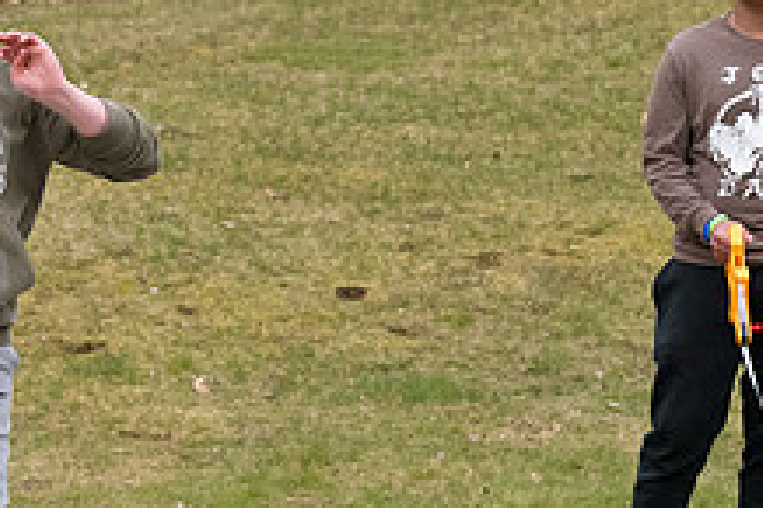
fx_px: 11373
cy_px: 196
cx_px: -98
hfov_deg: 3.8
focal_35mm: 537
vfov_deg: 2.6
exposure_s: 1/1600
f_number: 5
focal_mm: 135
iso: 2000
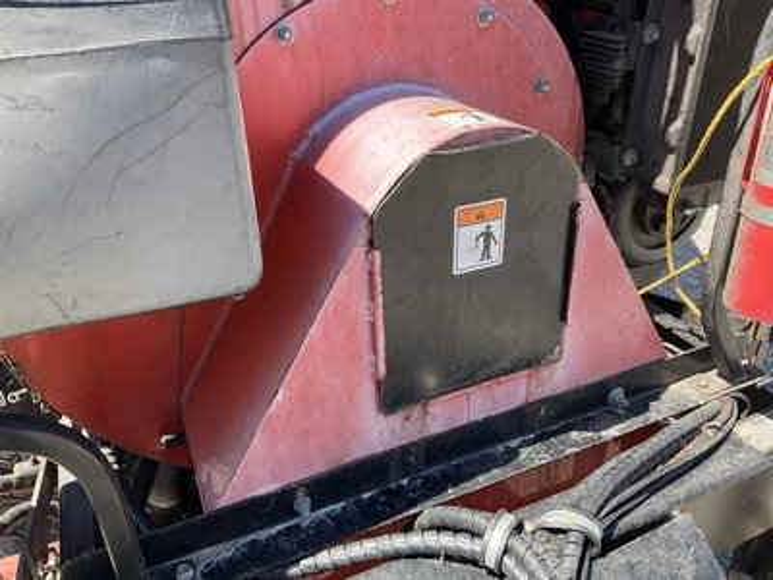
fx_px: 648
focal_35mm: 29
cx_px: 386
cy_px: 290
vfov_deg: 48.2
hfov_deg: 61.7
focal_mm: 3
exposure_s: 1/346
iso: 25
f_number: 1.8
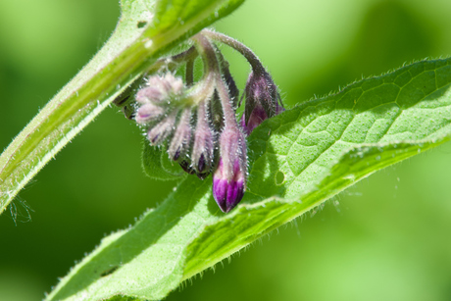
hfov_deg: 3.4
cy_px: 150
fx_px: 7519
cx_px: 226
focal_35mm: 600
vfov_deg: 2.3
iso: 100
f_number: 4
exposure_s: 1/320
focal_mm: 220
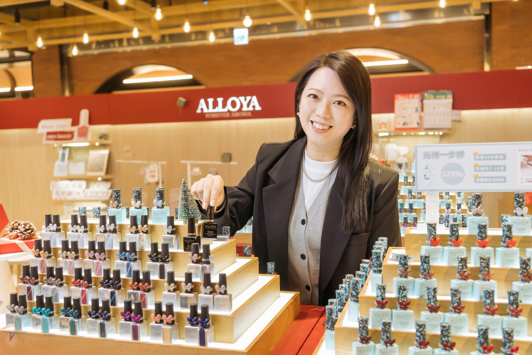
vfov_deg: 37.9
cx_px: 266
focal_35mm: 35
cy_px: 178
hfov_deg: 54.4
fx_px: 517
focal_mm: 35
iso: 640
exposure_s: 1/60
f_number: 4
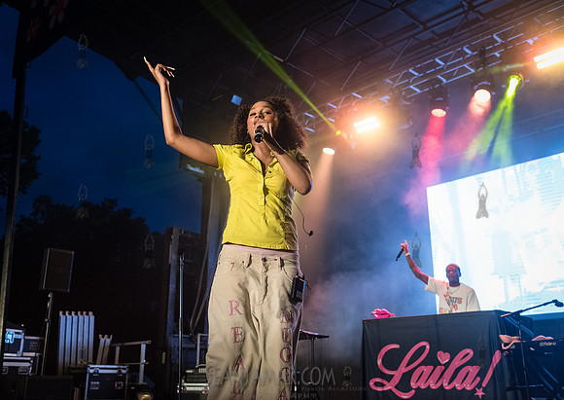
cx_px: 271
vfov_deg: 37.8
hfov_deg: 51.5
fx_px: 584
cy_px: 200
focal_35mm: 37
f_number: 4.5
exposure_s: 1/500
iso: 4000
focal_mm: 35
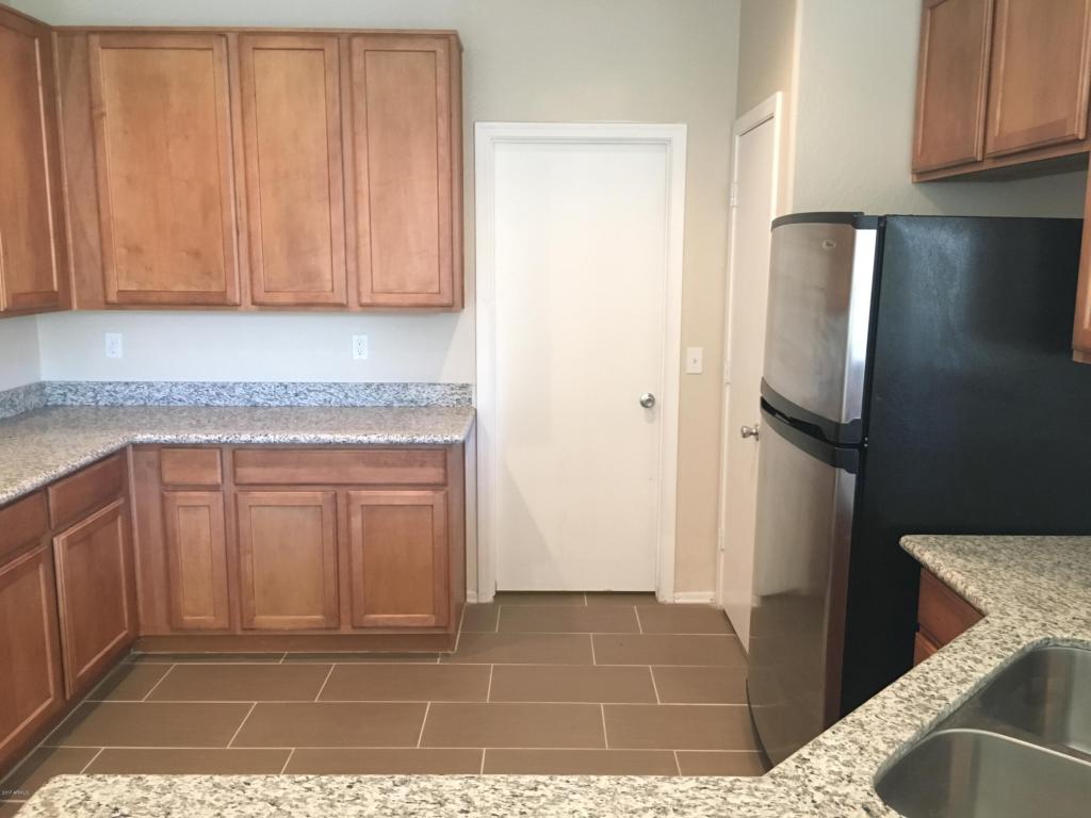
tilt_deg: -8.6
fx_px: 914
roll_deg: +0.1
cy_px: 409
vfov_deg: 48.2
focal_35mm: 29
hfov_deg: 61.7
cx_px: 546
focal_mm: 4.15
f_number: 2.2
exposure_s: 1/17
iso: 200
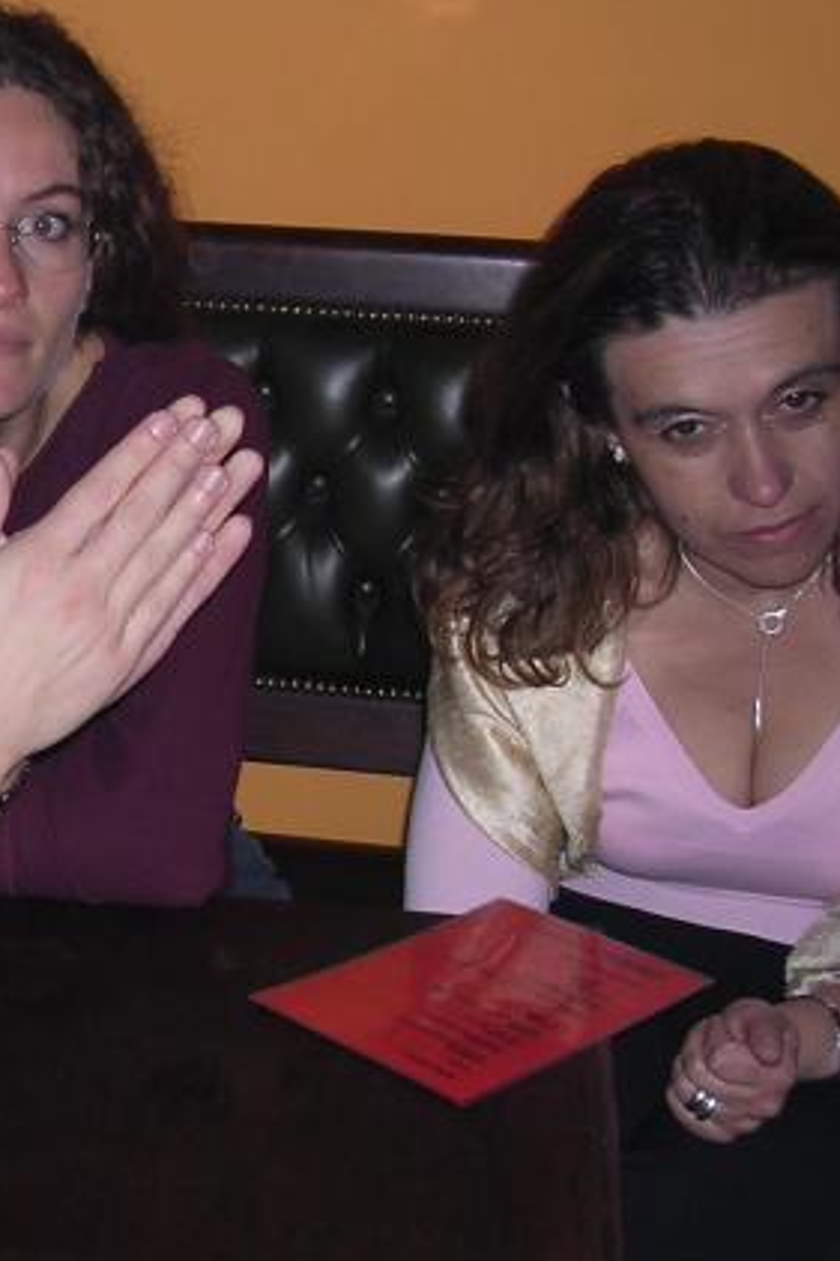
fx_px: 2627
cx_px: -254
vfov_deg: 27.0
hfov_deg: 17.1
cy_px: 636
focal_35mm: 75
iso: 100
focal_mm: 5.8
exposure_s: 1/60.1
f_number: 2.8
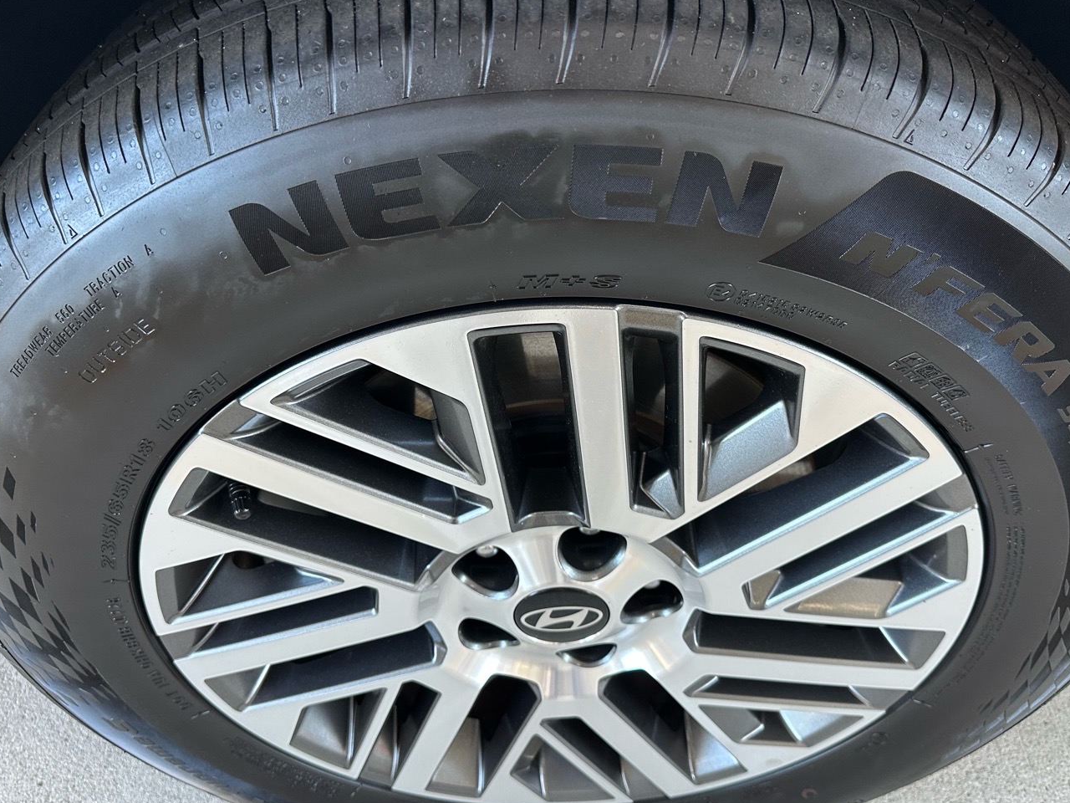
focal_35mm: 30
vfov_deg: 46.8
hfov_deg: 60.0
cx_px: 552
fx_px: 927
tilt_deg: -42.2
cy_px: 391
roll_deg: +2.0
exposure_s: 1/60
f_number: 1.78
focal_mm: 6.86
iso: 200
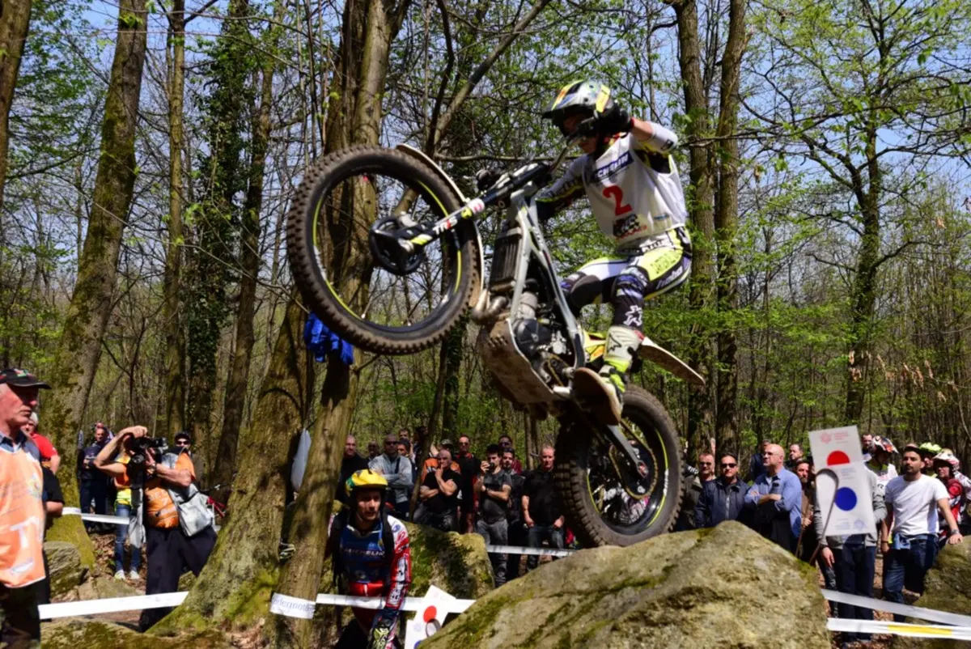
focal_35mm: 35
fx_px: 945
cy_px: 324
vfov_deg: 37.9
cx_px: 486
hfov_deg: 54.4
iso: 640
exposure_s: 1/4000
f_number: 4.5
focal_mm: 35
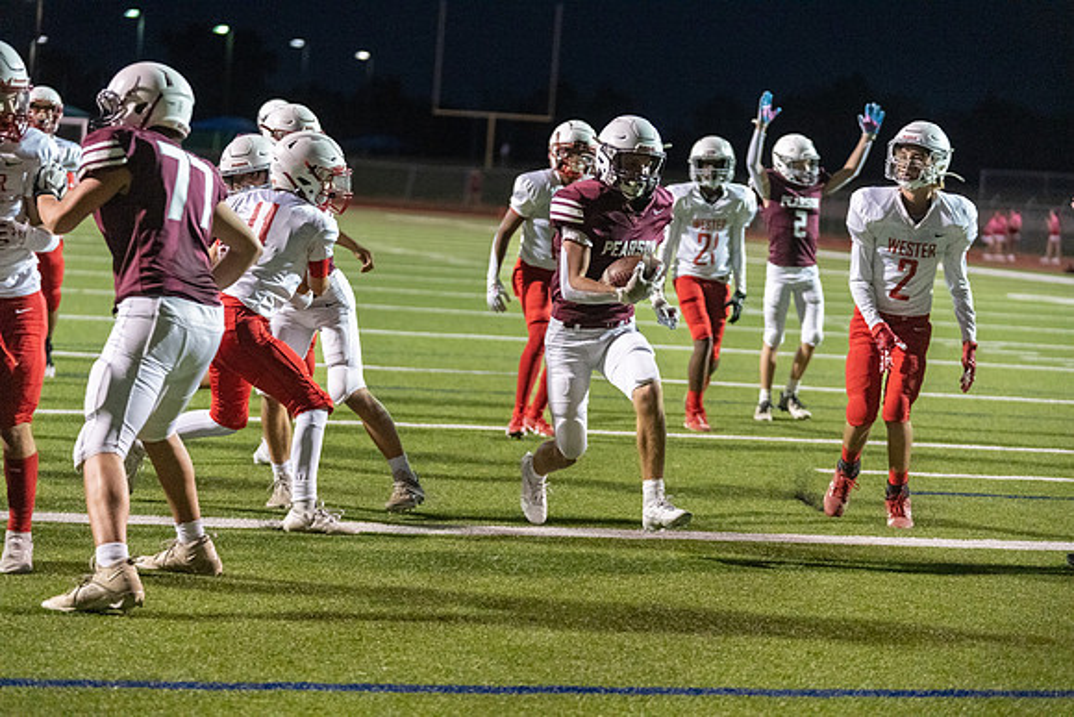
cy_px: 358
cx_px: 537
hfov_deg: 19.8
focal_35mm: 103
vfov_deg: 13.3
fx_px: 3073
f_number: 2.8
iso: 8000
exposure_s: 1/1000
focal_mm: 103
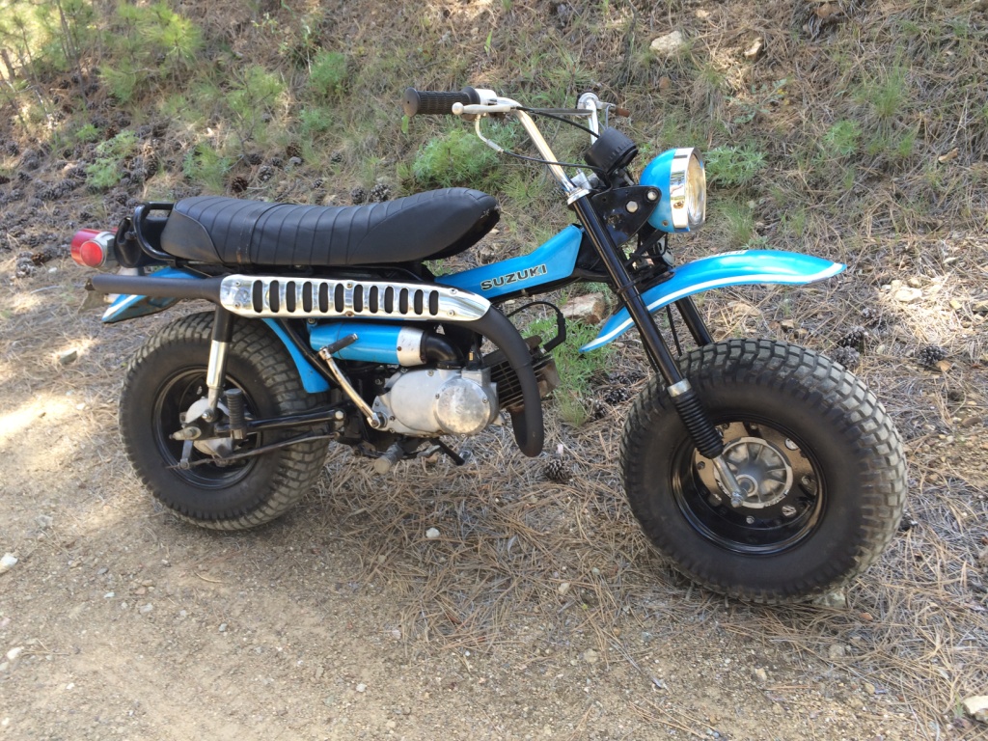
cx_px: 494
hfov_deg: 60.0
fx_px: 856
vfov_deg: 46.8
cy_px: 370
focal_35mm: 30
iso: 32
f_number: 2.2
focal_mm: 4.12
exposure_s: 1/173
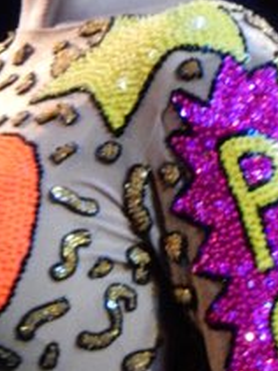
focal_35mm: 1454
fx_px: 15585
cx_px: 46
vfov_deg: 1.4
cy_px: 98
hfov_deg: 1.0
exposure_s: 1/60
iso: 1100
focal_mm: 68.7
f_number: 6.2
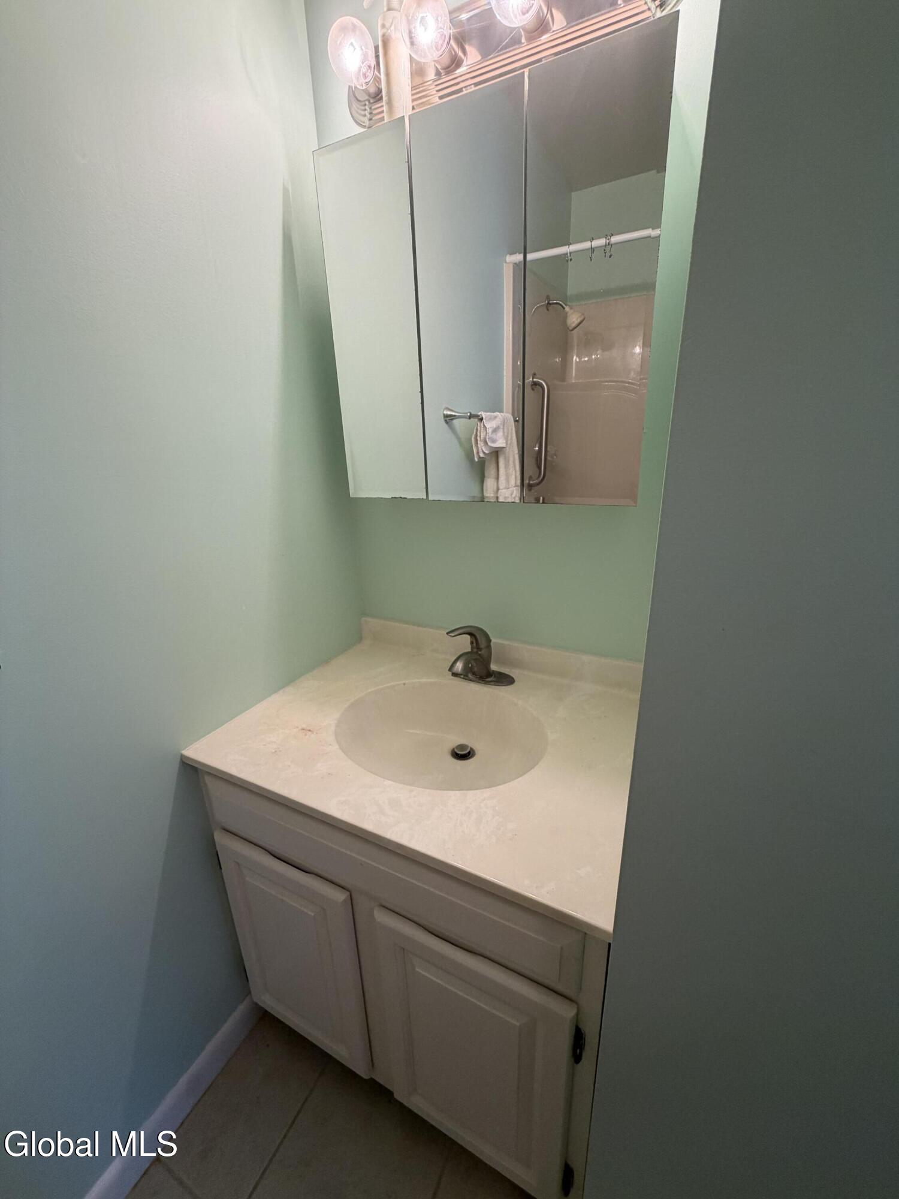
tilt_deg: -18.8
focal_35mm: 14
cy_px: 600
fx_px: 485
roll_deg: +1.6
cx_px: 450
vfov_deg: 102.1
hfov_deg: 85.7
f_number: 2.2
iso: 160
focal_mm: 2.22
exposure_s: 1/60
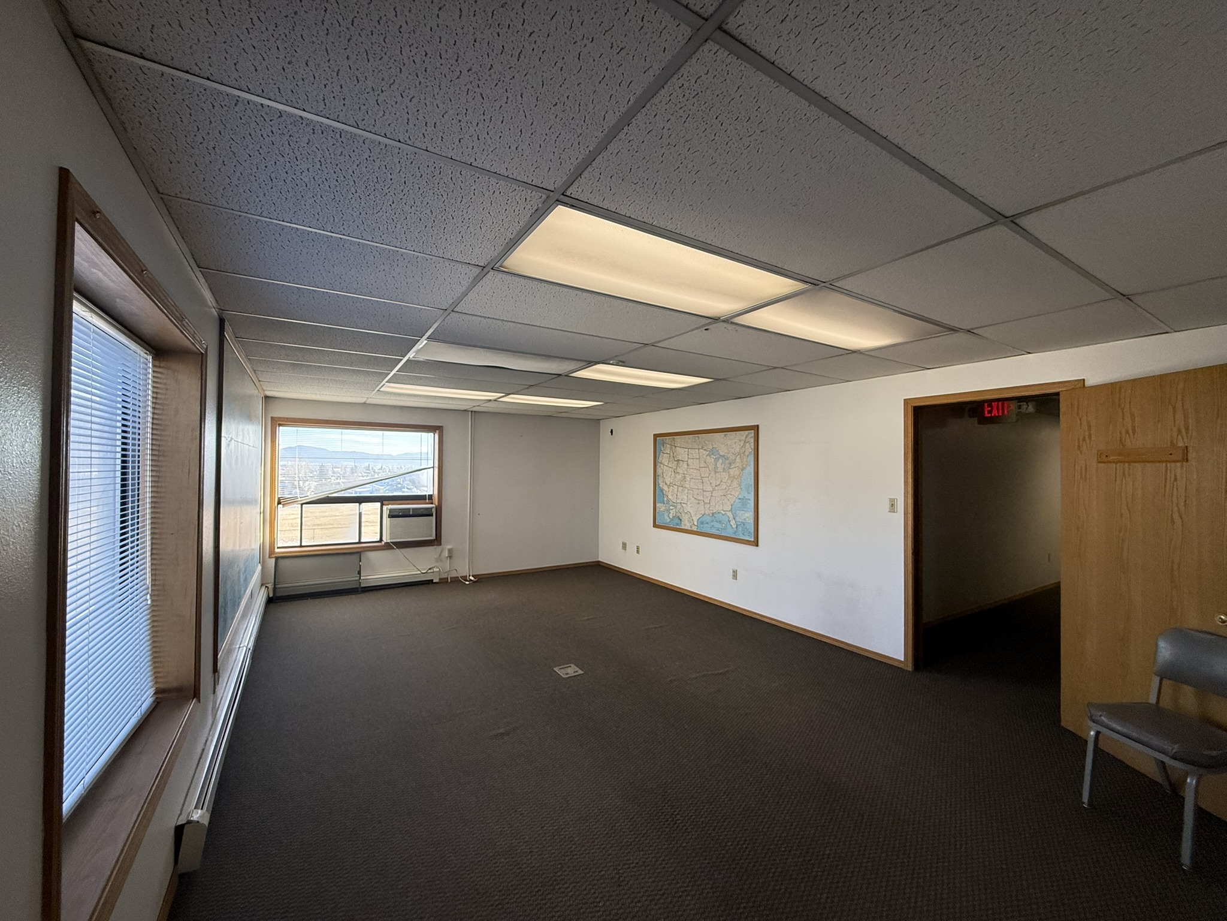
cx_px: 614
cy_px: 460
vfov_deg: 85.7
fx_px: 496
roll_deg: +0.0
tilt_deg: +1.2
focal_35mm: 14
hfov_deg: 102.1
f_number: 2.2
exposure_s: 1/99
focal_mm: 2.22
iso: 160
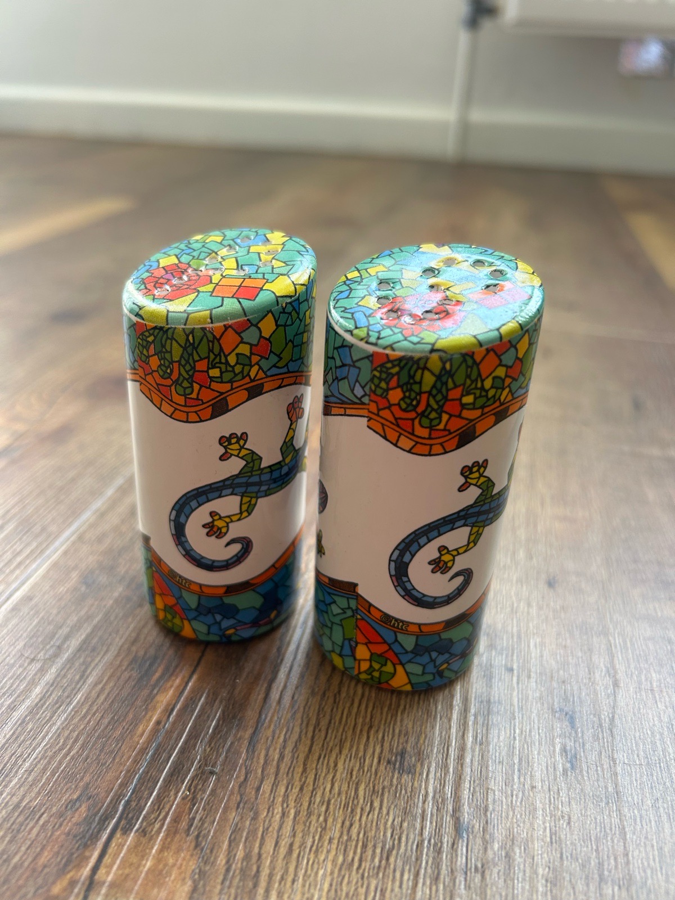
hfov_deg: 53.1
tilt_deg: -29.0
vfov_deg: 67.3
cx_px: 338
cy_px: 450
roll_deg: -3.3
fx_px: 676
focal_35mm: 26
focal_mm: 5.7
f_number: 1.5
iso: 100
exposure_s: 1/121
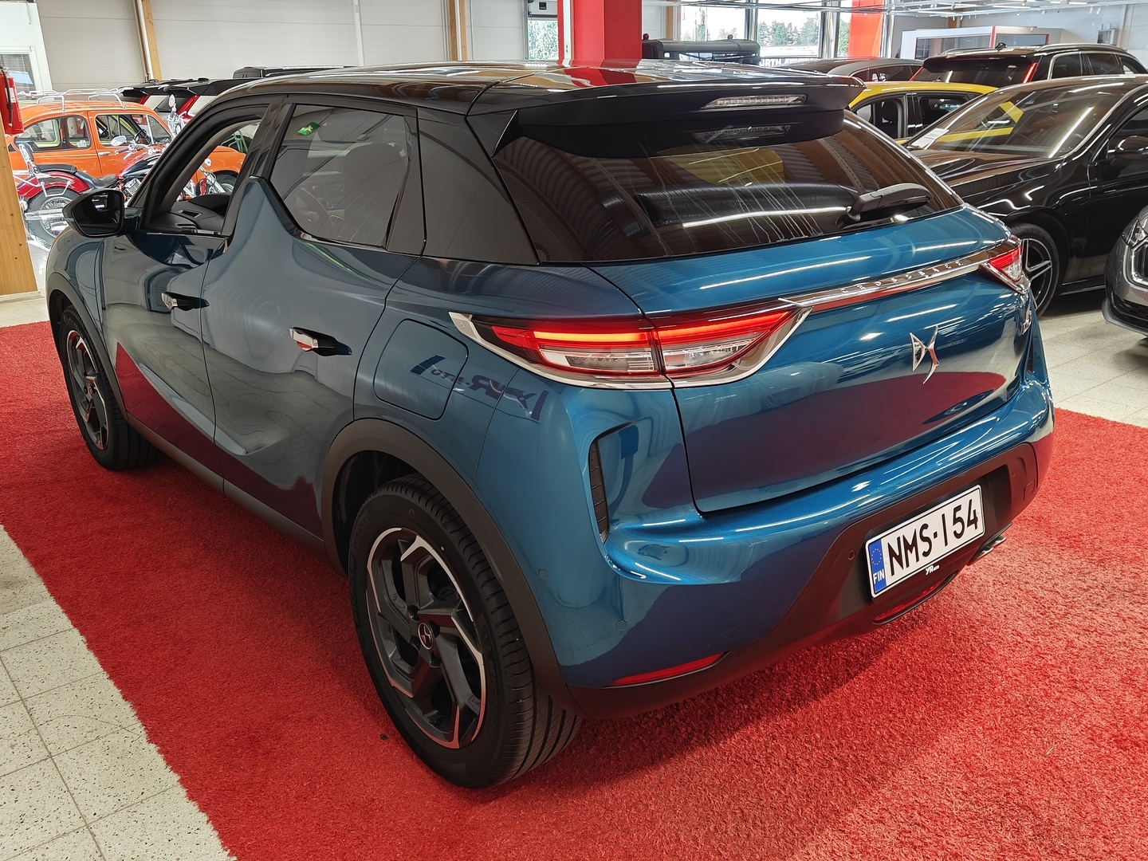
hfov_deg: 60.0
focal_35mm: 30
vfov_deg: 46.8
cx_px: 574
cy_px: 430
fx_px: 995
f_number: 1.8
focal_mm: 5.59
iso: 80
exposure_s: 1/50
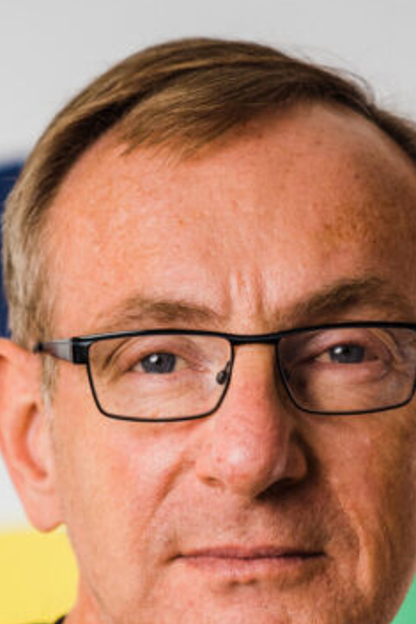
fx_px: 3221
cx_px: 178
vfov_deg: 10.9
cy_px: 668
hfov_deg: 7.4
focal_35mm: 186
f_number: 2.8
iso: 400
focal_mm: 64
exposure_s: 1/160
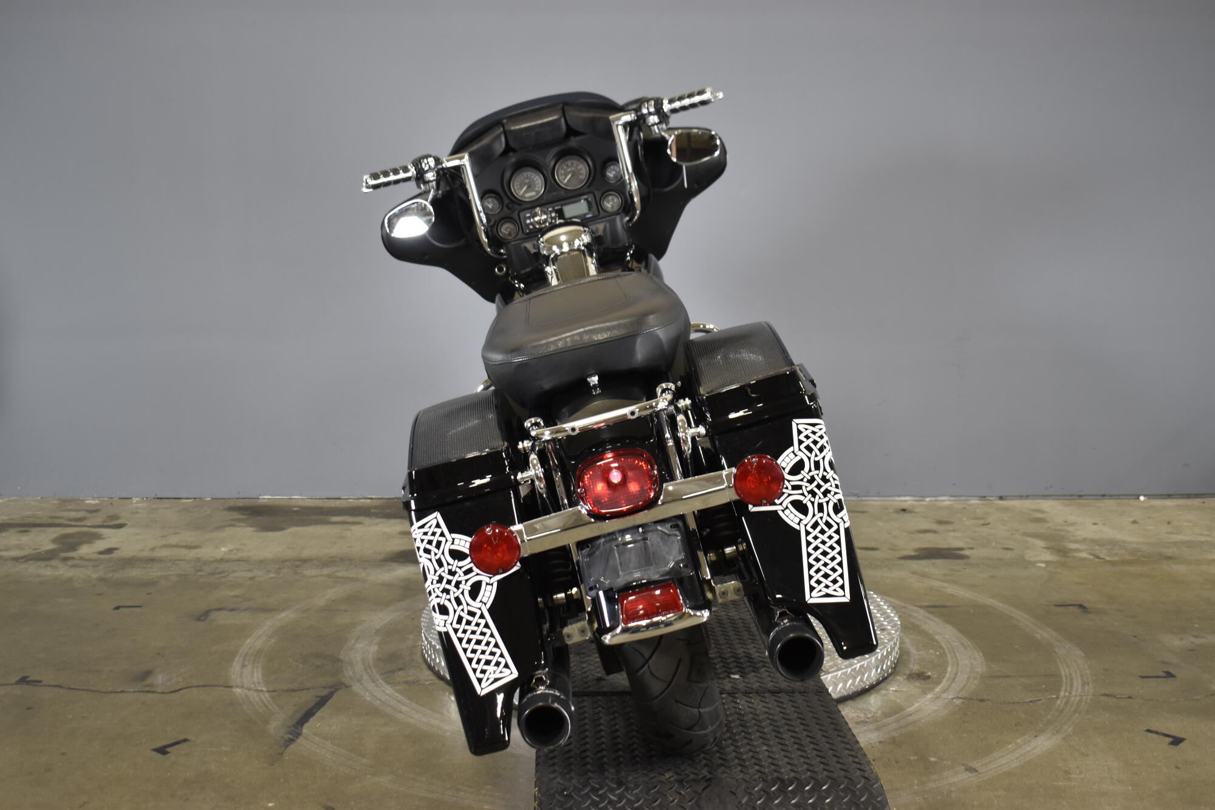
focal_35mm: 38
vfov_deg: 35.5
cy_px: 405
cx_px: 608
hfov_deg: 51.3
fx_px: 1265
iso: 400
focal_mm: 25
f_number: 4
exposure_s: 1/25
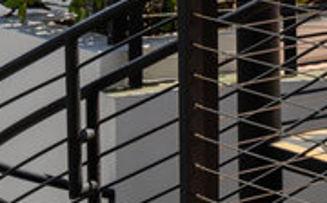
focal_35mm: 238
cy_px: -370
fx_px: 2118
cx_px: 961
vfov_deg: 5.2
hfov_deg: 7.7
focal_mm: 35
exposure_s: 1/2000
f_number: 4
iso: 100
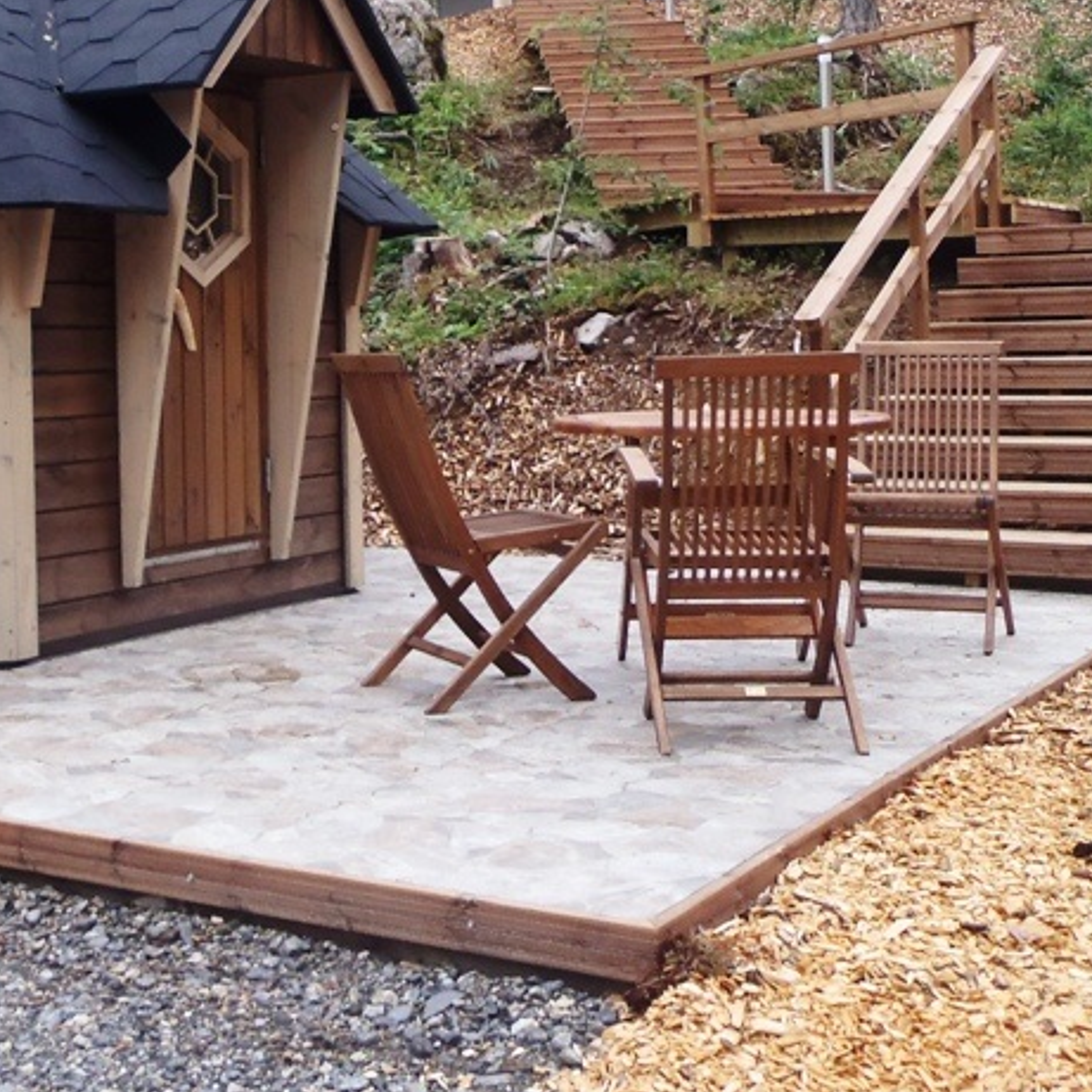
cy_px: 239
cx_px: 206
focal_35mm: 55
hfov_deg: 30.3
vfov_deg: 30.4
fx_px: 1963
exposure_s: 1/50
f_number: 3.5
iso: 100
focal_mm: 5
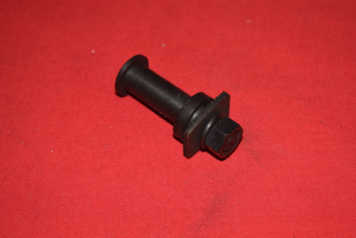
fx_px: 816
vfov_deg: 16.6
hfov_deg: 24.6
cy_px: 119
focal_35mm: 82
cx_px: 178
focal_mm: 55
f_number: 5.6
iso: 640
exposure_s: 1/125
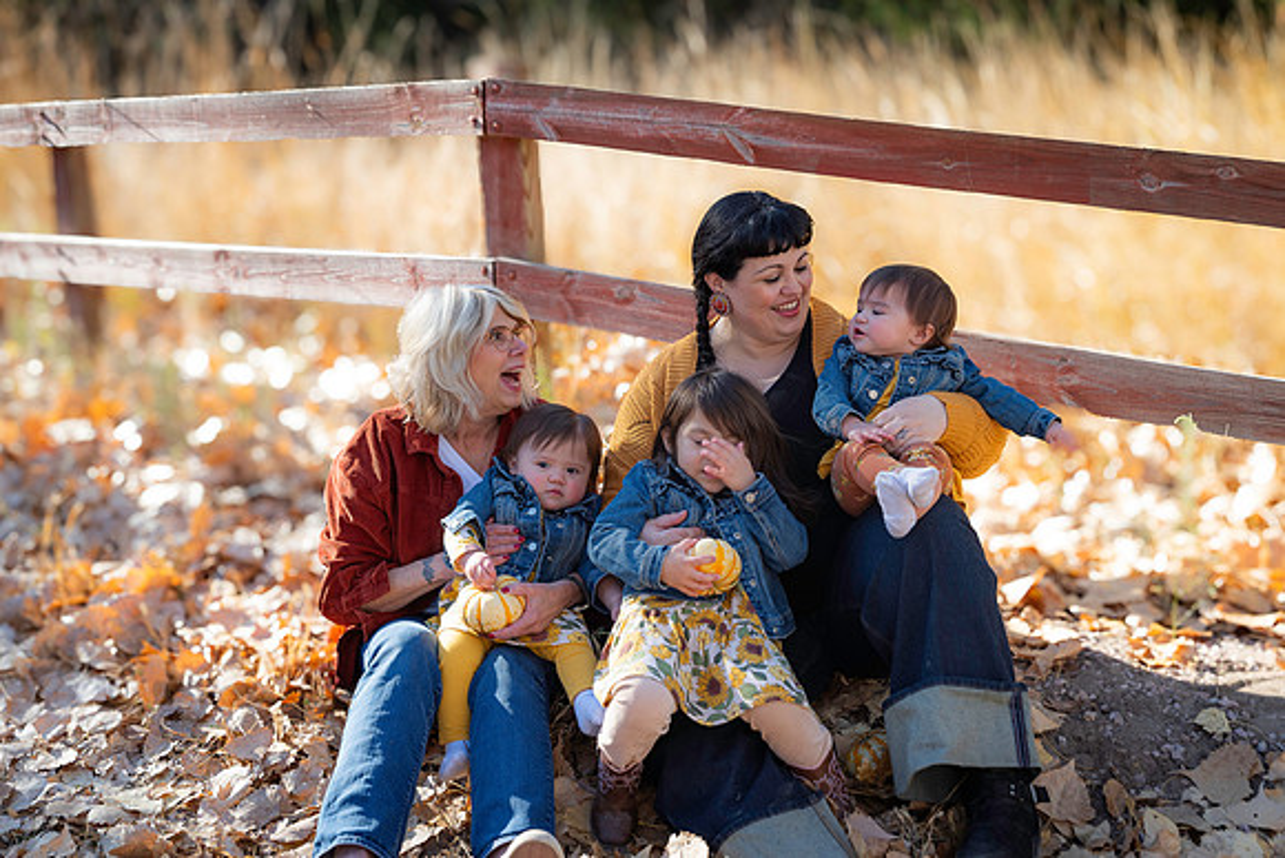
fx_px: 1608
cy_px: 375
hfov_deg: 43.5
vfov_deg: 29.8
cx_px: 724
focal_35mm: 45
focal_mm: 40
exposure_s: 1/125
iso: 100
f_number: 5
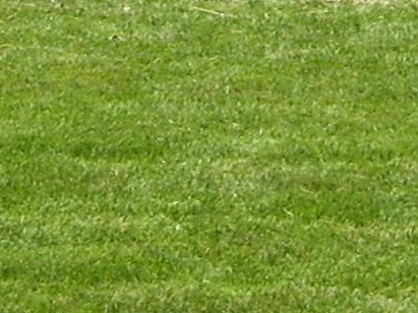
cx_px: 256
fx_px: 2801
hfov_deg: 8.5
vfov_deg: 6.2
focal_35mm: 232
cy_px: -405
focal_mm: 6
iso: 80
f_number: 4.8
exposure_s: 1/500
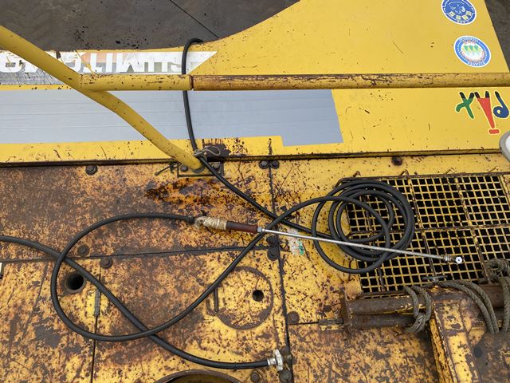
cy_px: 192
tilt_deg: -65.5
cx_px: 255
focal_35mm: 26
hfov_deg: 67.3
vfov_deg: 53.1
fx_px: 383
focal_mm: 4.25
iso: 32
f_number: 1.8
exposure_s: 1/398
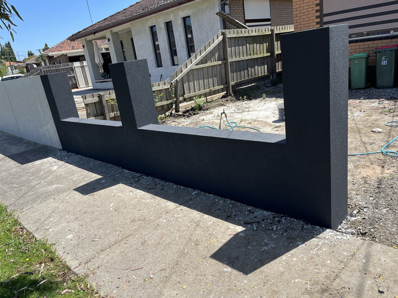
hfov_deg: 67.3
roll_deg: +8.2
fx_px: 299
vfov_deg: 53.1
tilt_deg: -16.7
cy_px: 149
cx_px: 199
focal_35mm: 26
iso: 50
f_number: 1.6
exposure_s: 1/2309
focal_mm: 5.1
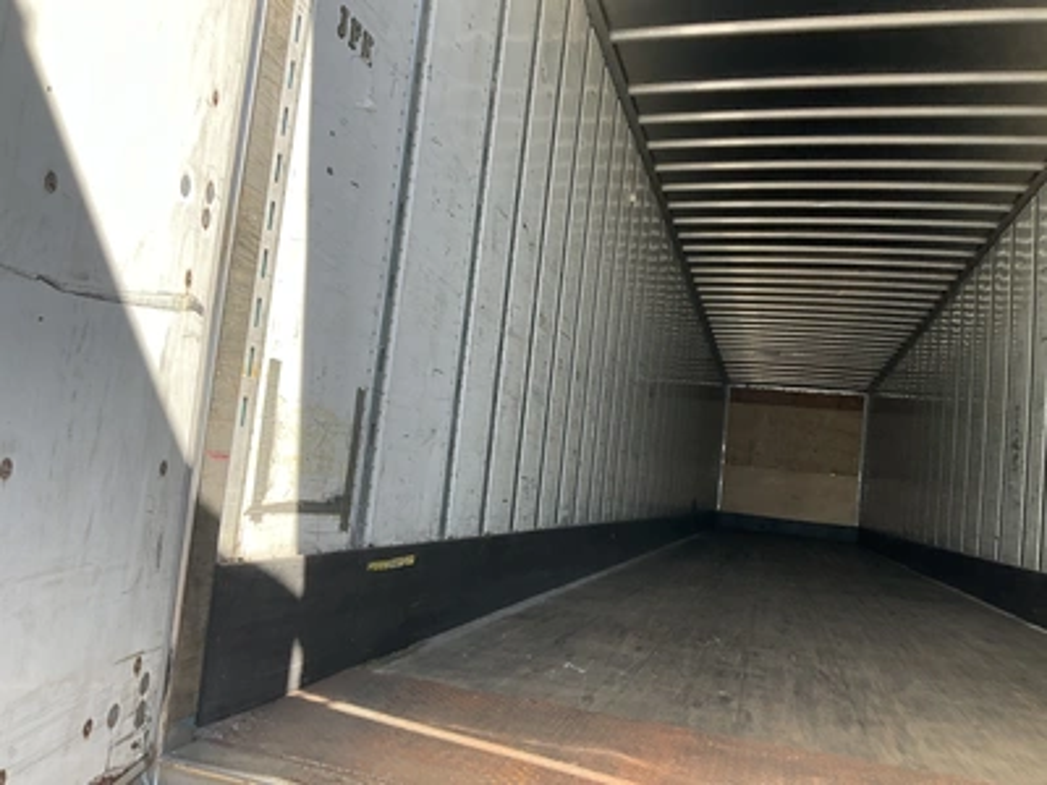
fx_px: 877
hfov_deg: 61.7
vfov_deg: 48.2
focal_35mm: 29
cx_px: 524
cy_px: 392
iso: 25
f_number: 1.8
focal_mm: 3
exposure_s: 1/338
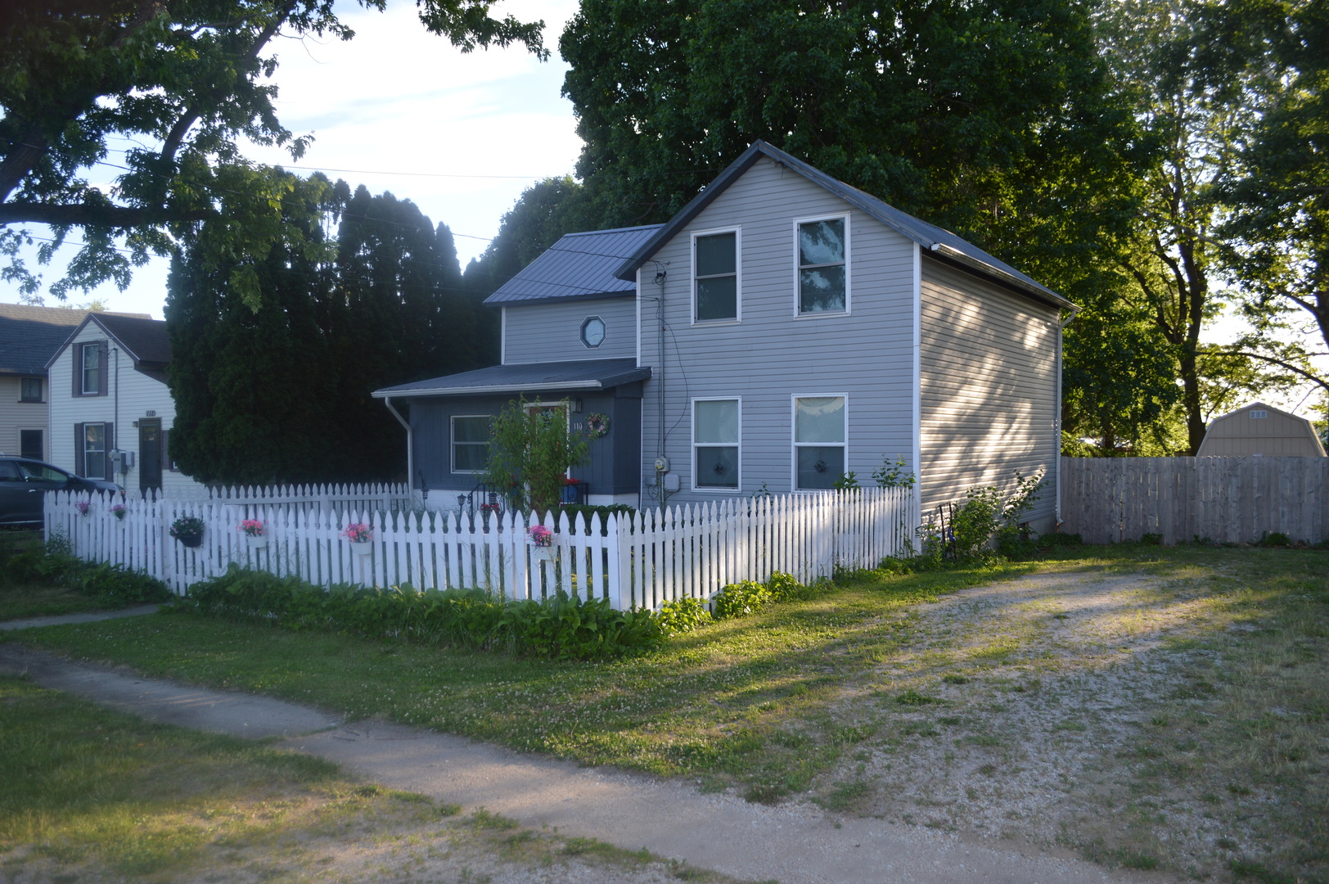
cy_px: 442
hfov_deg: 67.4
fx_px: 996
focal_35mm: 27
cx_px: 664
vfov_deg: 47.9
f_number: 4
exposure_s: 1/200
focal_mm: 18
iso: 100
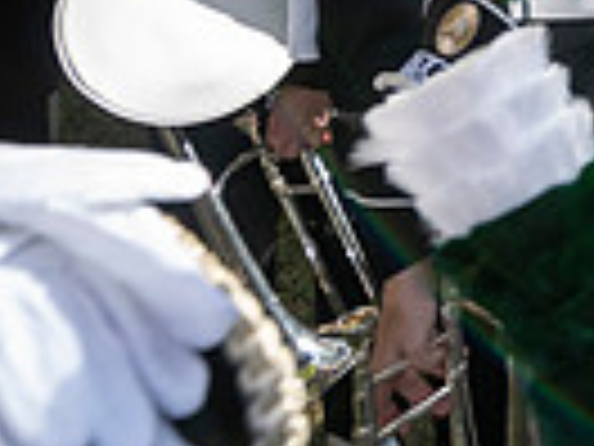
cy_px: -277
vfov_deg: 20.2
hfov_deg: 22.1
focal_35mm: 59
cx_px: 1035
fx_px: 1012
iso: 320
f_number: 4.5
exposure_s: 1/500
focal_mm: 14
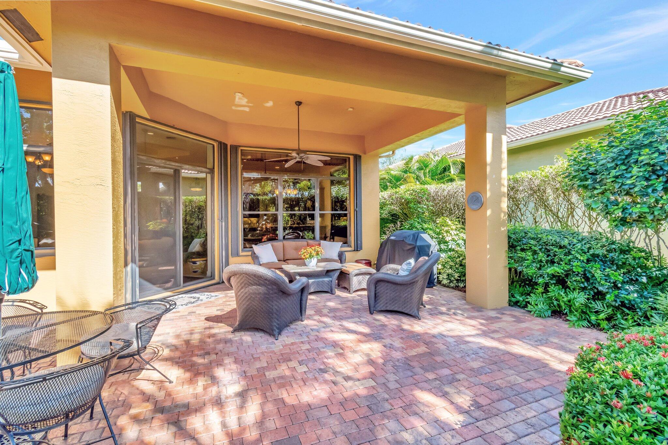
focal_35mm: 15
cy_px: 222
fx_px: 278
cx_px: 334
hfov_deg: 100.4
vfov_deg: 77.3
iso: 1000
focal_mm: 10
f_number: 8
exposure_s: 1/400
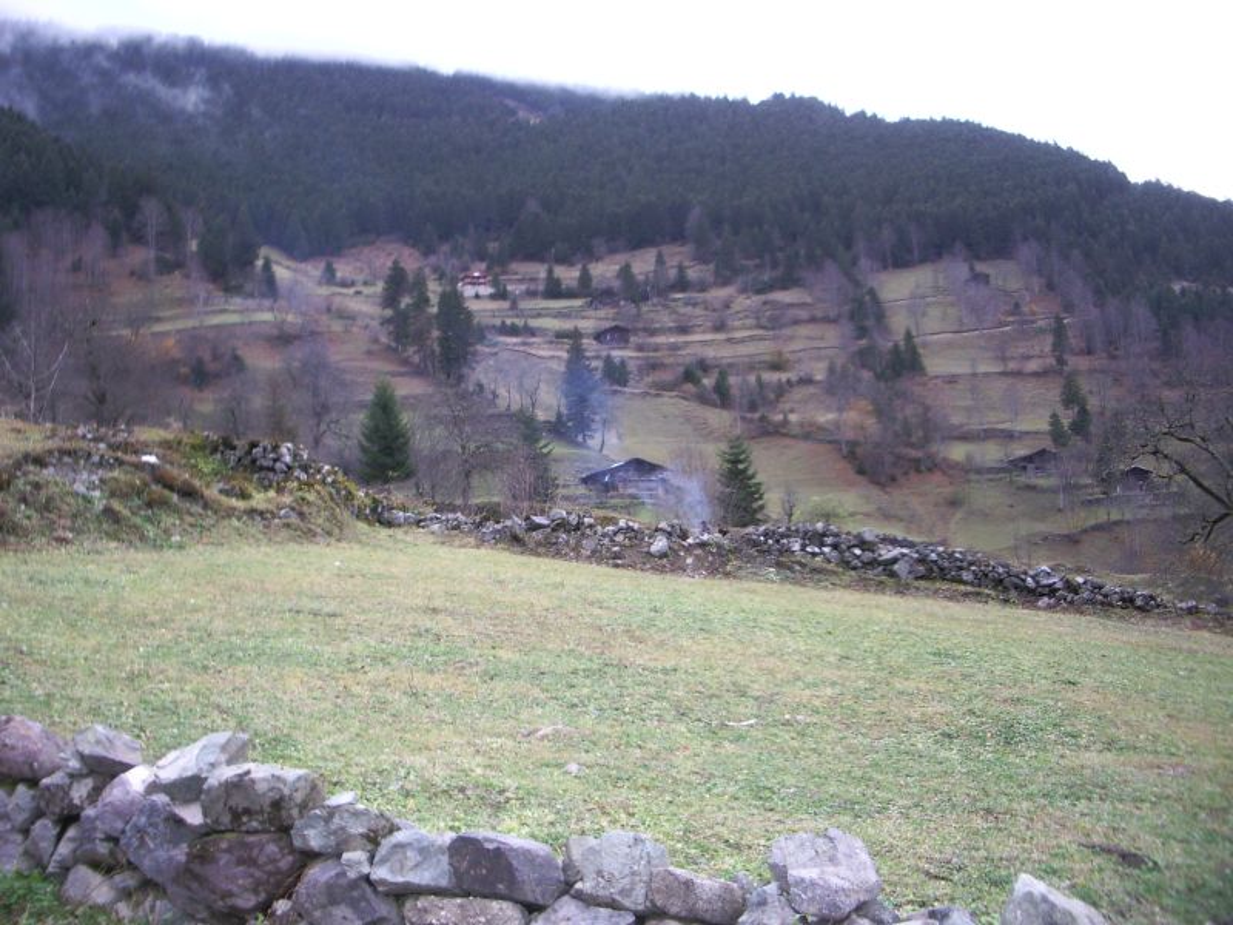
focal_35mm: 35
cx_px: 616
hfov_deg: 52.6
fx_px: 1247
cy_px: 462
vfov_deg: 40.7
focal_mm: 5.8
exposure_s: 1/40
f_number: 2.6
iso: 100
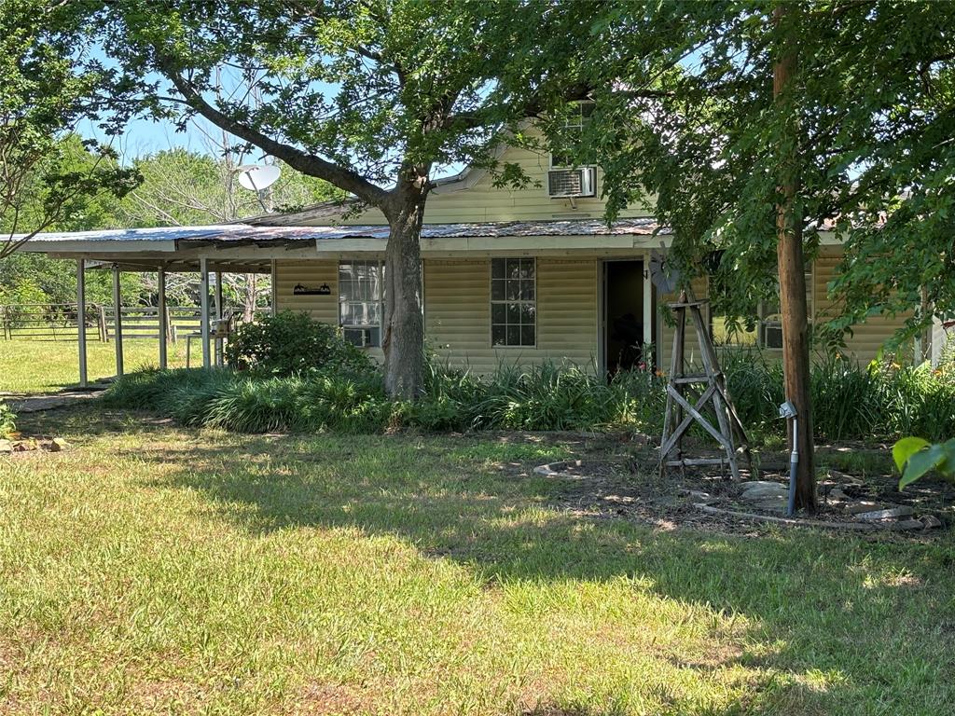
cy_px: 358
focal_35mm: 52
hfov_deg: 36.8
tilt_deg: -1.9
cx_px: 478
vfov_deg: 28.0
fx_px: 1435
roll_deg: +0.2
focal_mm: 5.96
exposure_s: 1/462
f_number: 1.6
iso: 32
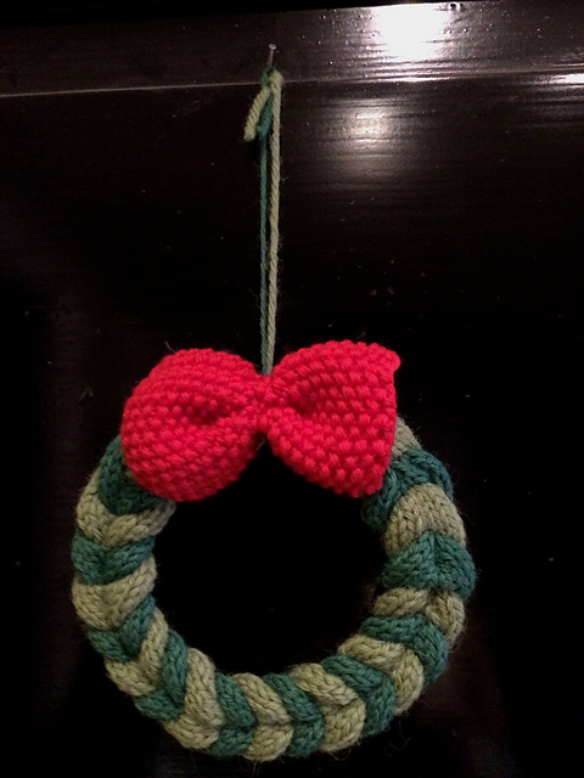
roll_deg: +1.5
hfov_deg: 48.2
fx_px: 652
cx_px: 292
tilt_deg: +4.0
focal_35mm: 29
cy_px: 389
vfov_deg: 61.7
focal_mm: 4.15
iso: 500
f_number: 2.2
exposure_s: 1/17
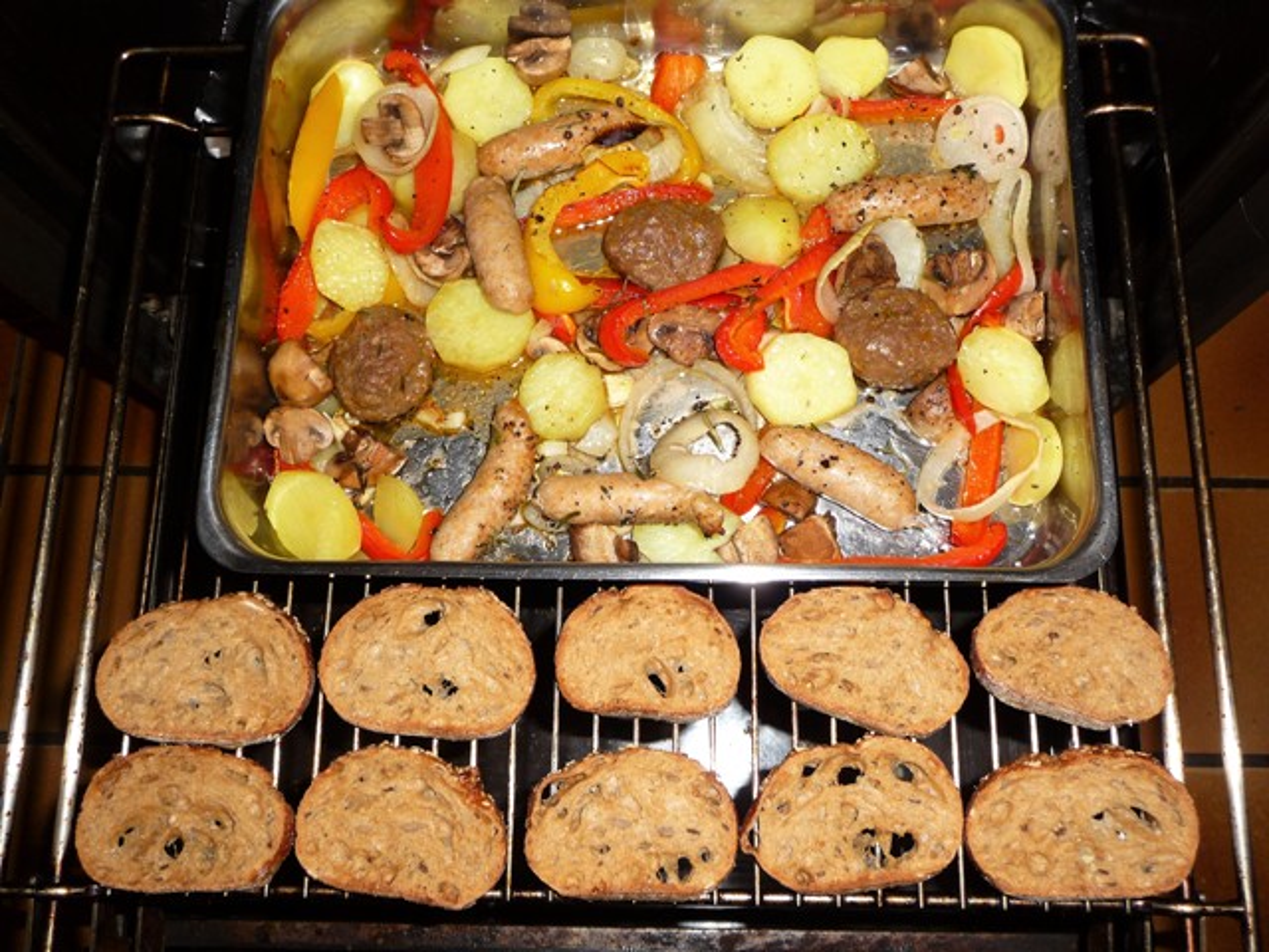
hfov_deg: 56.8
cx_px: 634
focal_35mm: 32
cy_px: 476
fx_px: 1173
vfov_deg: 44.2
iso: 100
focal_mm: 5.3
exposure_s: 1/30
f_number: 3.5
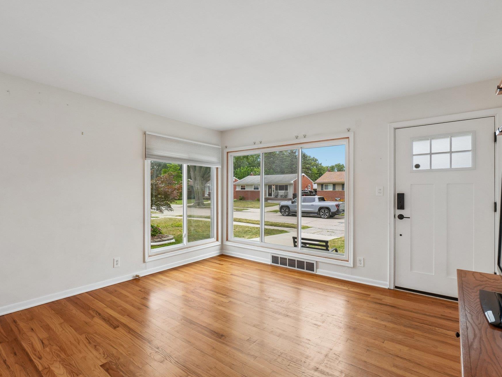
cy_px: 195
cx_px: 235
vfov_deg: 74.7
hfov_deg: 90.9
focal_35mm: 17
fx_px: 247
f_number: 8
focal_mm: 10
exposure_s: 1/30
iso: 320
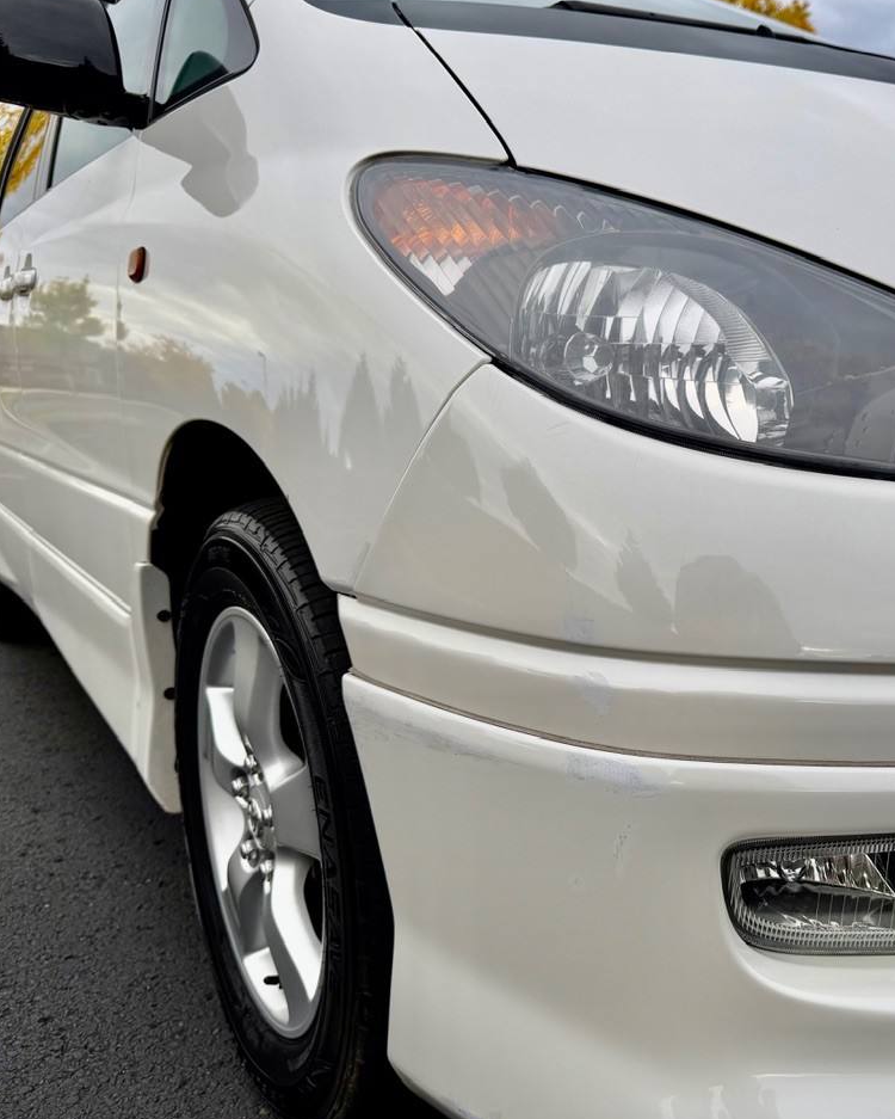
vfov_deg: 55.7
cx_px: 661
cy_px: 562
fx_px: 1059
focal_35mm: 32
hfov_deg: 44.4
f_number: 1.78
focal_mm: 6.76
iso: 80
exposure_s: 1/898
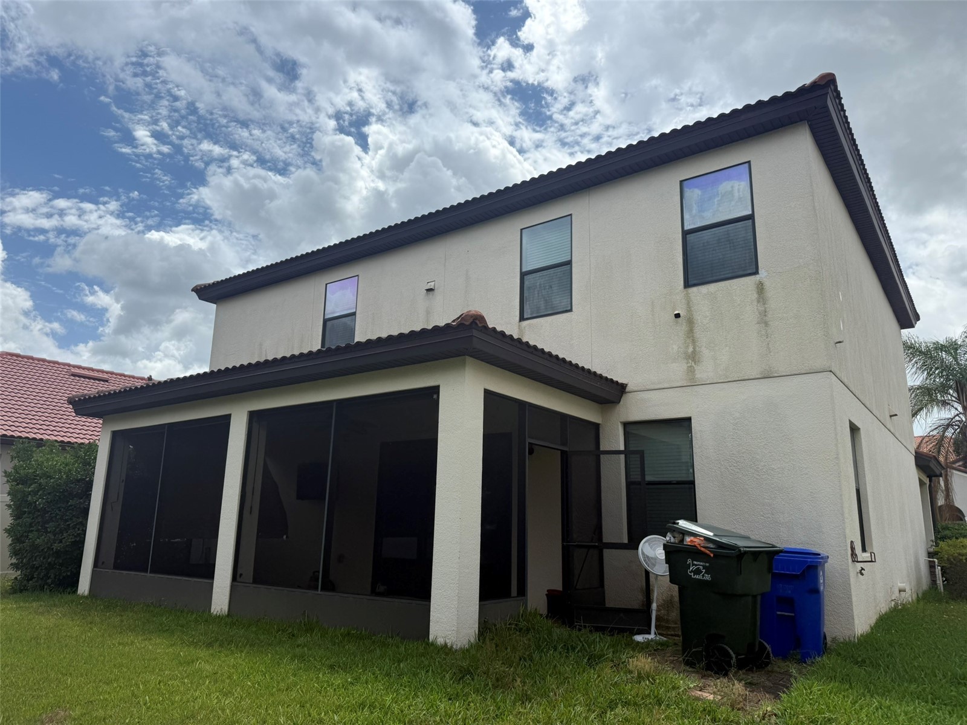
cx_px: 484
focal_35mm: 24
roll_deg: +0.3
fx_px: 670
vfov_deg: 56.8
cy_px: 362
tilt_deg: +16.1
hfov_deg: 71.6
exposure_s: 1/7353
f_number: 1.78
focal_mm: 6.76
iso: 80
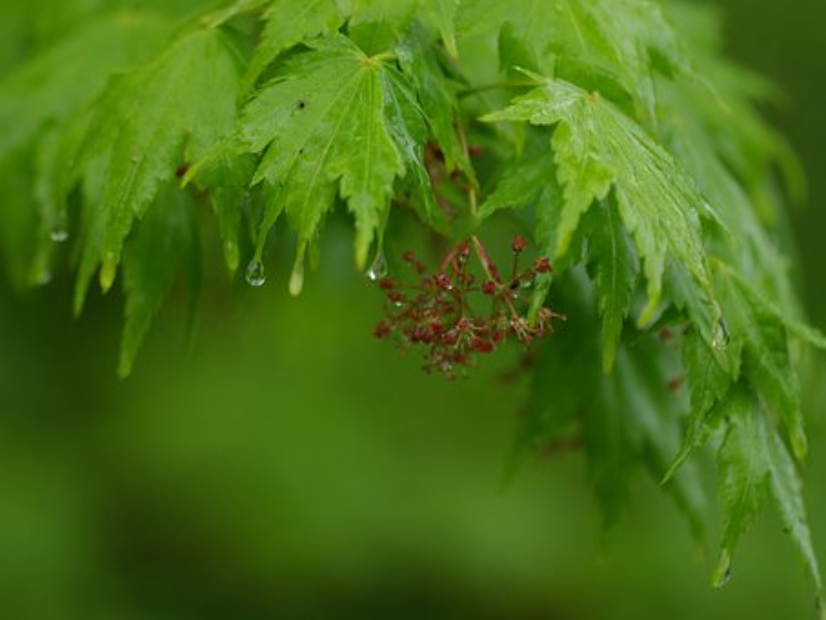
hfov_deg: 6.8
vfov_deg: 5.1
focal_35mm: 293
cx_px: 437
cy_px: 310
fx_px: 6995
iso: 100
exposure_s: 1/100
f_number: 3.5
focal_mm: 180
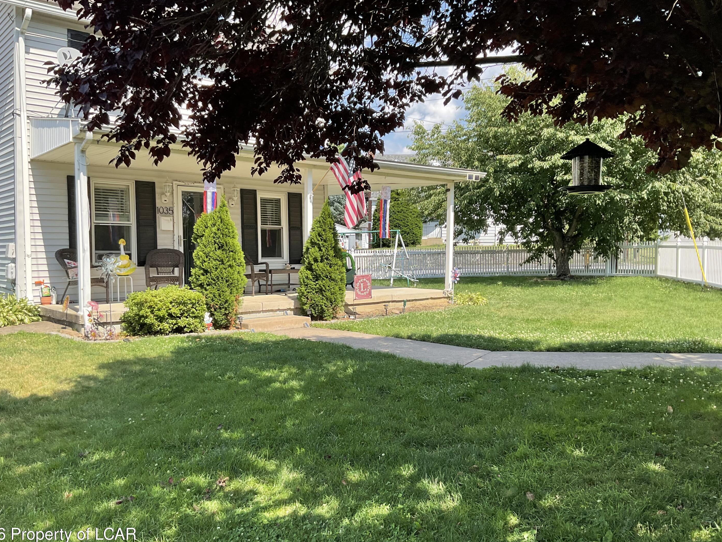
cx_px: 342
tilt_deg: -1.6
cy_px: 271
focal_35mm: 31
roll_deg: +0.3
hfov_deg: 58.3
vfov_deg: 45.4
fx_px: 647
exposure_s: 1/719
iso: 16
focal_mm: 3
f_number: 1.8
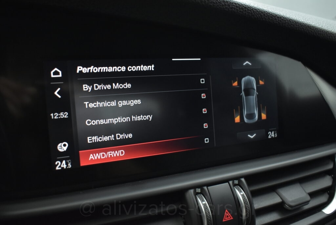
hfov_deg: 59.5
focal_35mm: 32
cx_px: 168
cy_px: 112
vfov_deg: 41.8
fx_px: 294
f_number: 3.8
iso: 1600
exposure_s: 1/50
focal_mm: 21
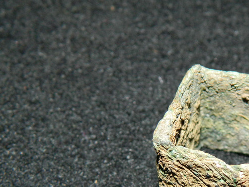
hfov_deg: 19.3
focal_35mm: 100
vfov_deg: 14.6
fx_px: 719
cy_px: 171
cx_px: 225
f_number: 10.2
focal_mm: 8.4
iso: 200
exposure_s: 1/50
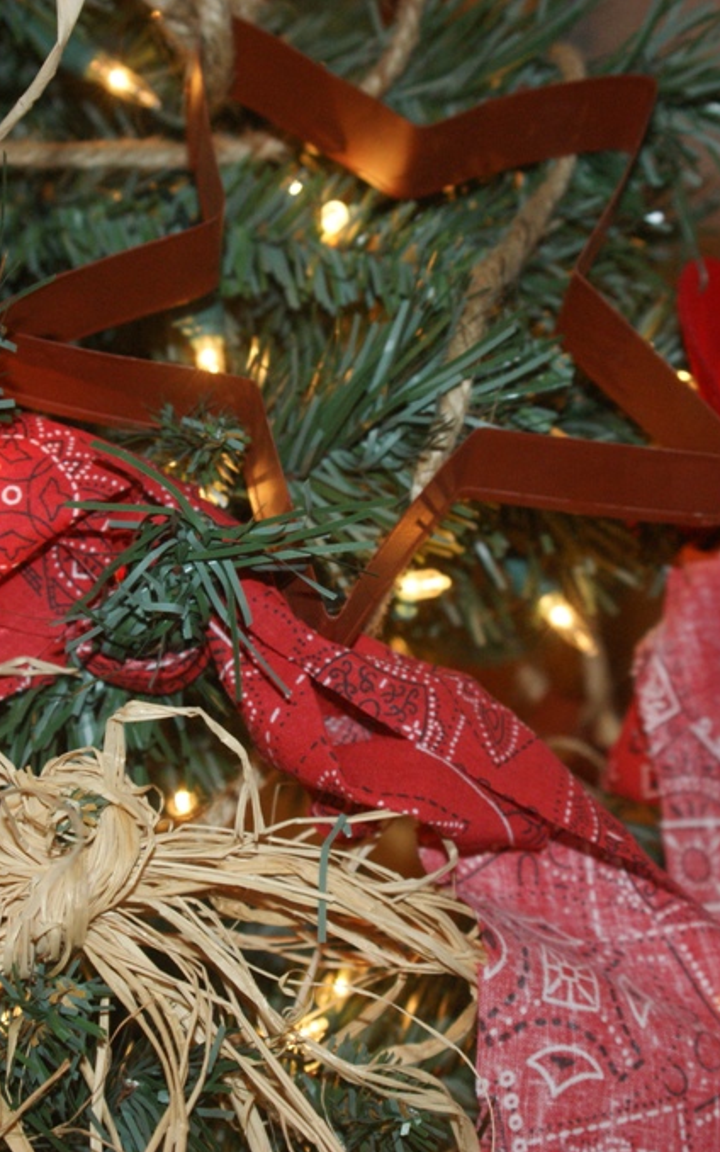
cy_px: 577
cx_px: 273
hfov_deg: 16.1
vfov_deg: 25.6
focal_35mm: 81
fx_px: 2535
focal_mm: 35
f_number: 5.6
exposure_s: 1/60
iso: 400
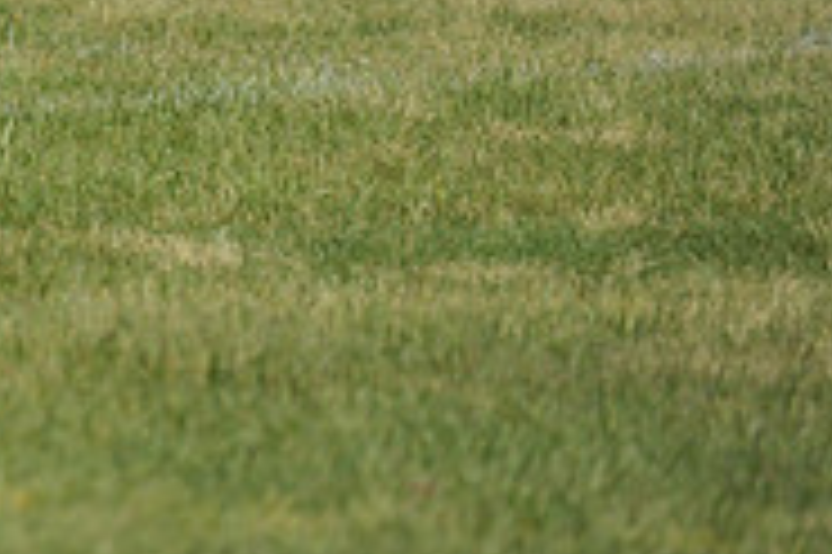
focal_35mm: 845
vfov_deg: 1.6
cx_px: -274
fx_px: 19511
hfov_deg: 2.4
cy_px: -306
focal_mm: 270
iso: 640
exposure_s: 1/6400
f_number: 4
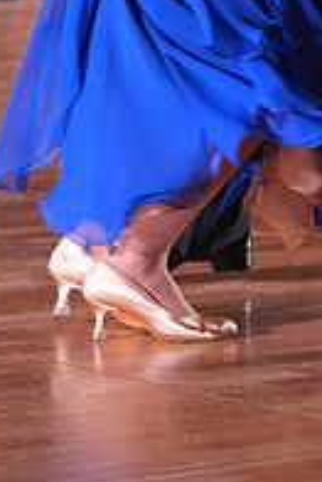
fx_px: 5357
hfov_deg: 3.4
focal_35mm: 400
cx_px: 326
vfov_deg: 5.1
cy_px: -182
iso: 4000
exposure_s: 1/200
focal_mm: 135
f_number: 5
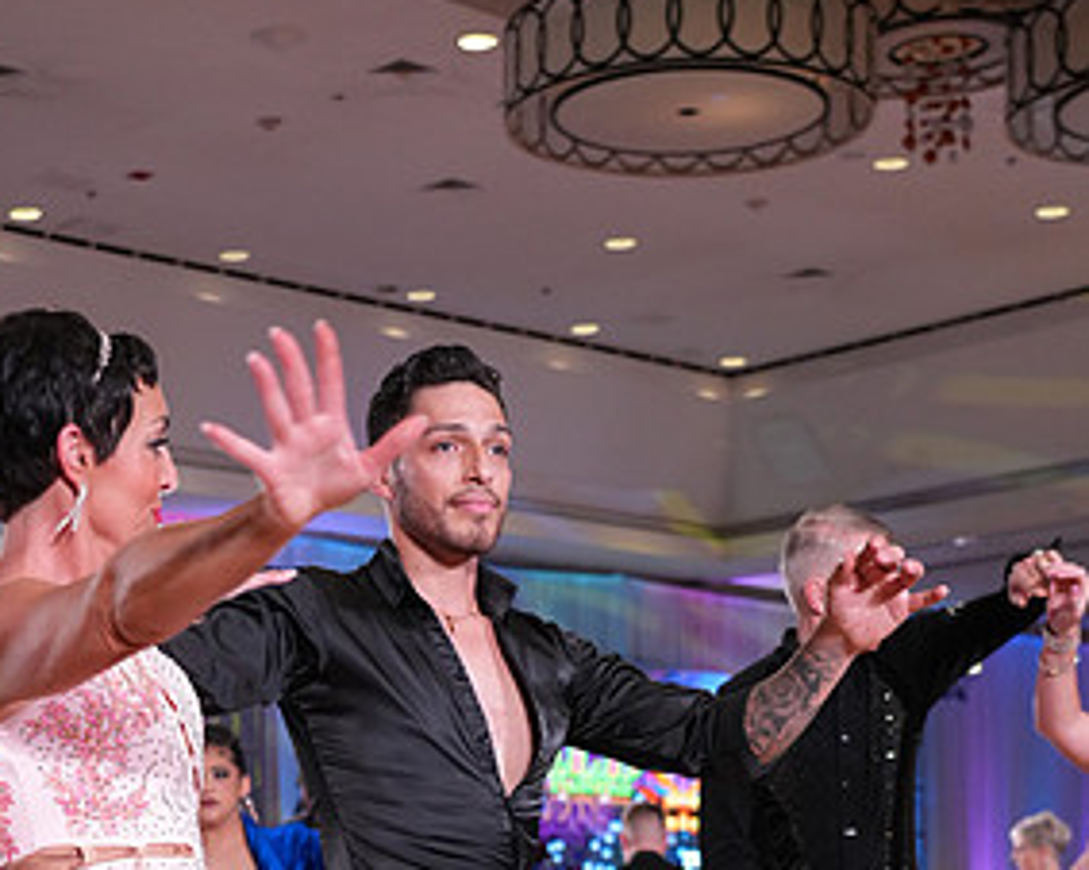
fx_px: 2544
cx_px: 348
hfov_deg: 24.0
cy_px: 1062
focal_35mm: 79
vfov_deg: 18.3
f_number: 4
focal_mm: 41
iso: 2500
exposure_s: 1/500
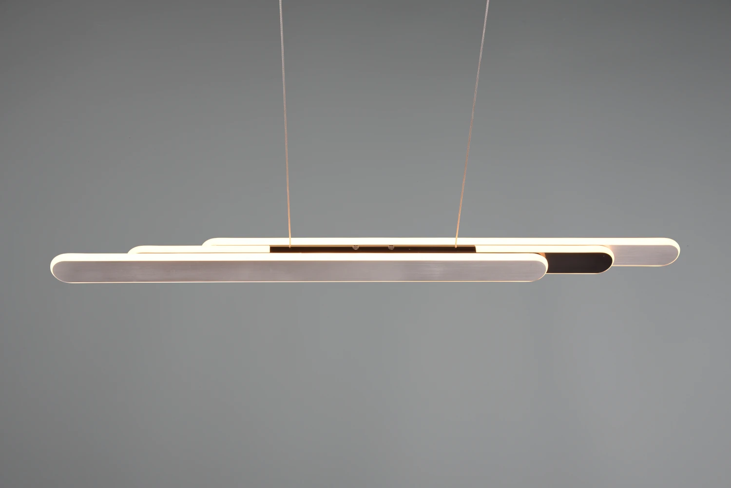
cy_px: 244
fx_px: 812
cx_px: 366
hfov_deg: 48.4
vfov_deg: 33.4
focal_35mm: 40
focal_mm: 40
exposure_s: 1/8
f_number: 11
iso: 100
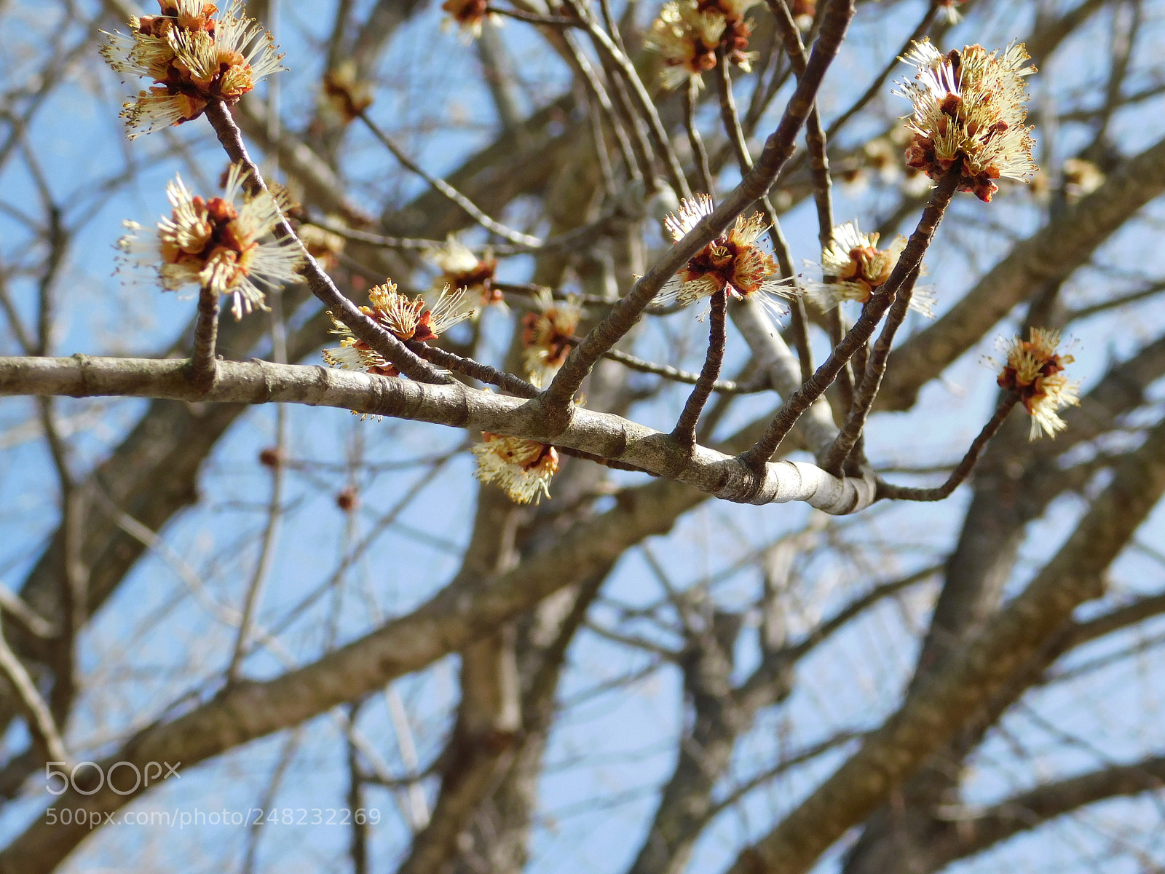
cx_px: 582
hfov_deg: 19.8
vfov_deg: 14.9
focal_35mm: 99
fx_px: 3332
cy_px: 437
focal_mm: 17.6
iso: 125
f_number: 4.6
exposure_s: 1/400
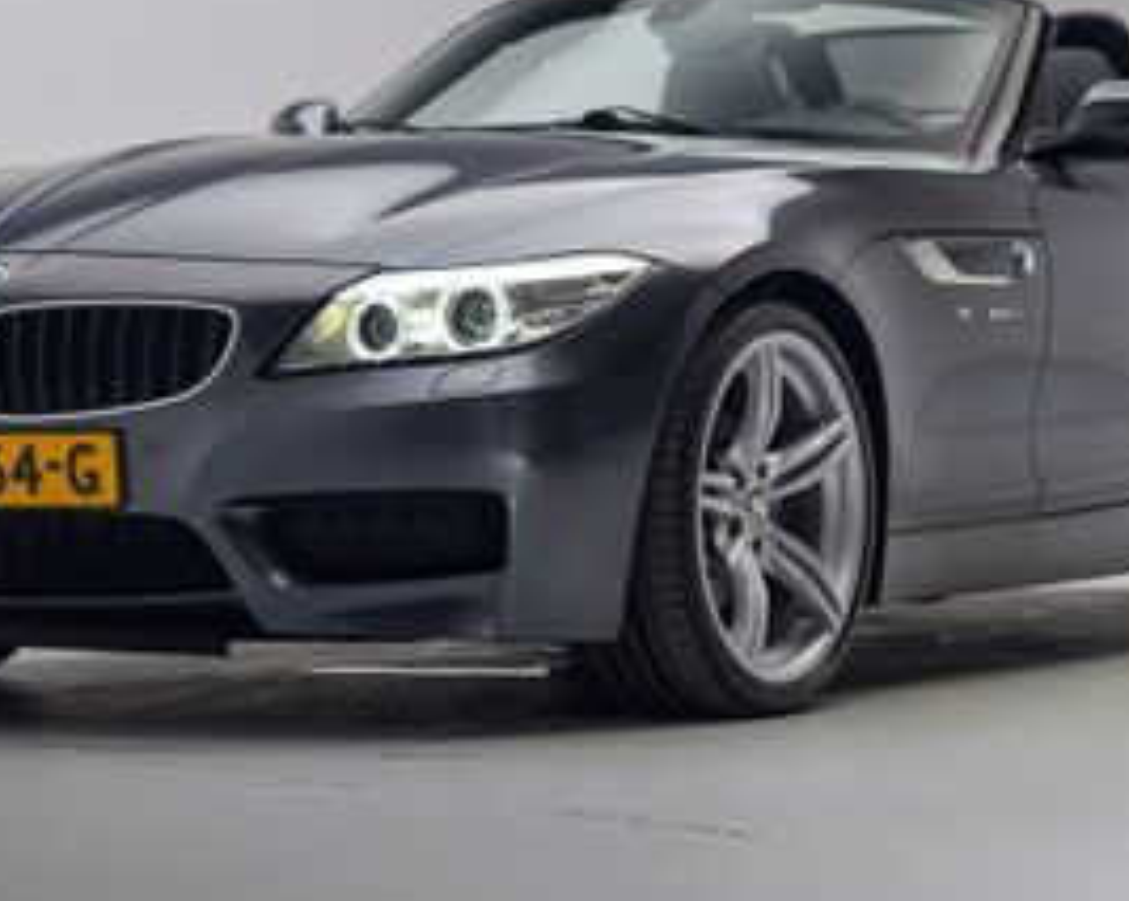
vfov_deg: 17.4
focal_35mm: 88
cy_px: 302
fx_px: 2937
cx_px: 558
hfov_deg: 21.8
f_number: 4
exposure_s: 1/13
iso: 100
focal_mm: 50
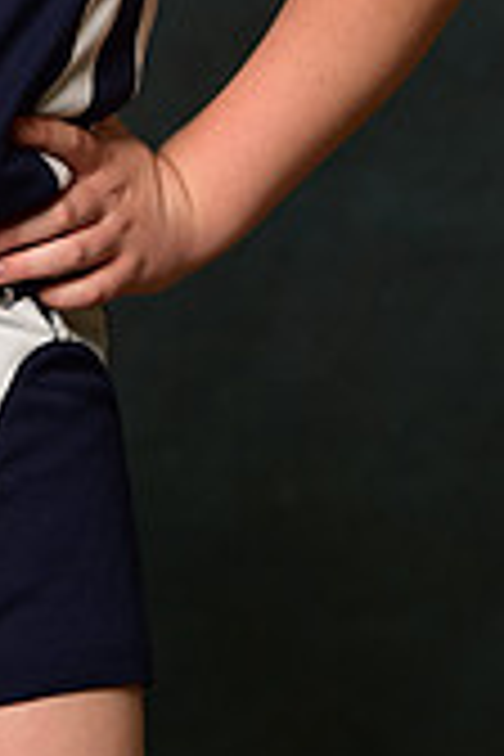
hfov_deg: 4.6
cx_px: -232
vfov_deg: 6.9
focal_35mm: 297
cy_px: -288
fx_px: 6237
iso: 250
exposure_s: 1/160
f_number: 4.5
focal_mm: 86
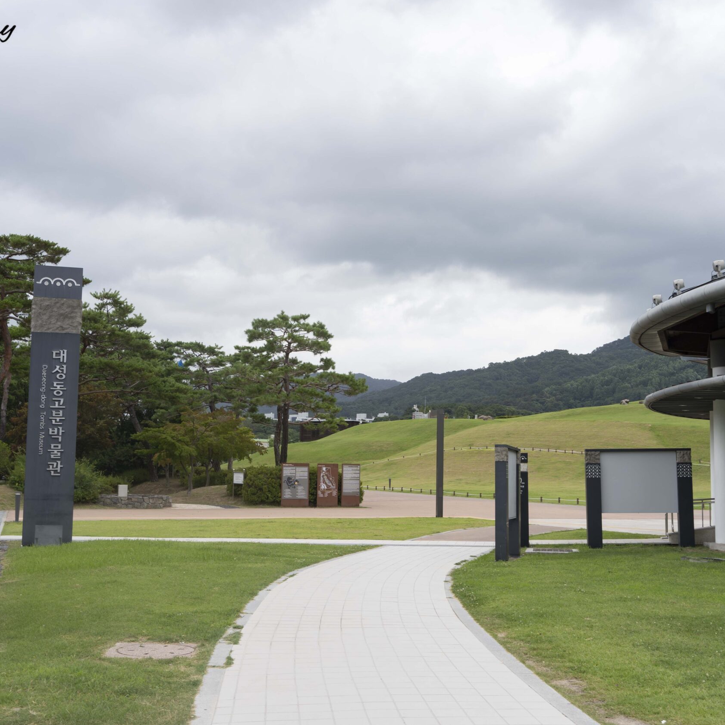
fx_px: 1043
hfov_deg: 38.3
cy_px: 357
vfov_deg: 38.3
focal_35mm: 44
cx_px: 393
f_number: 10
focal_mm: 34
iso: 100
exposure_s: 1/125
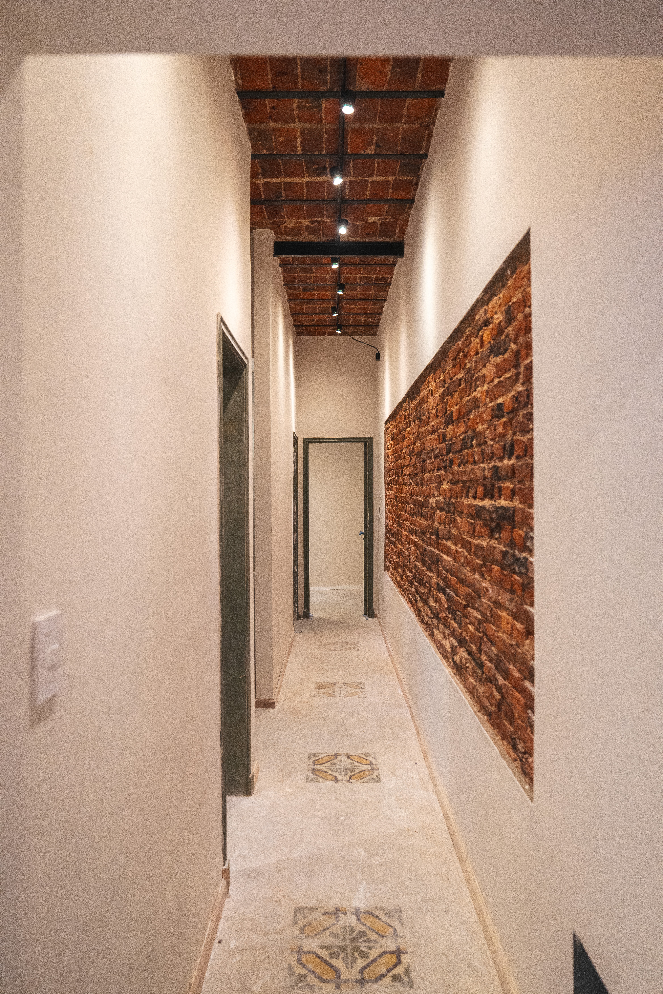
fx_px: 663
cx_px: 332
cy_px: 497
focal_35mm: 24
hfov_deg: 53.1
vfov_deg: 73.7
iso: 2500
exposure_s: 1/200
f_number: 2.8
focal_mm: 24
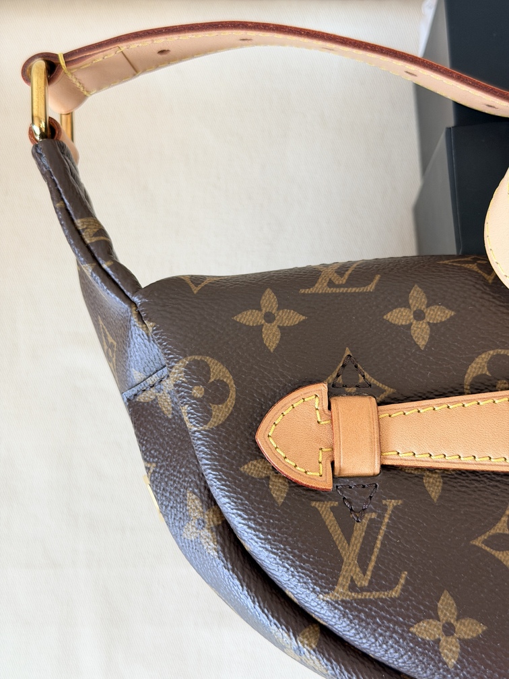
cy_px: 340
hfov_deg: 30.3
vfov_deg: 39.7
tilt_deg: -85.0
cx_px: 254
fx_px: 941
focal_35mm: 48
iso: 80
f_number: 1.78
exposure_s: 1/50
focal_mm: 6.76
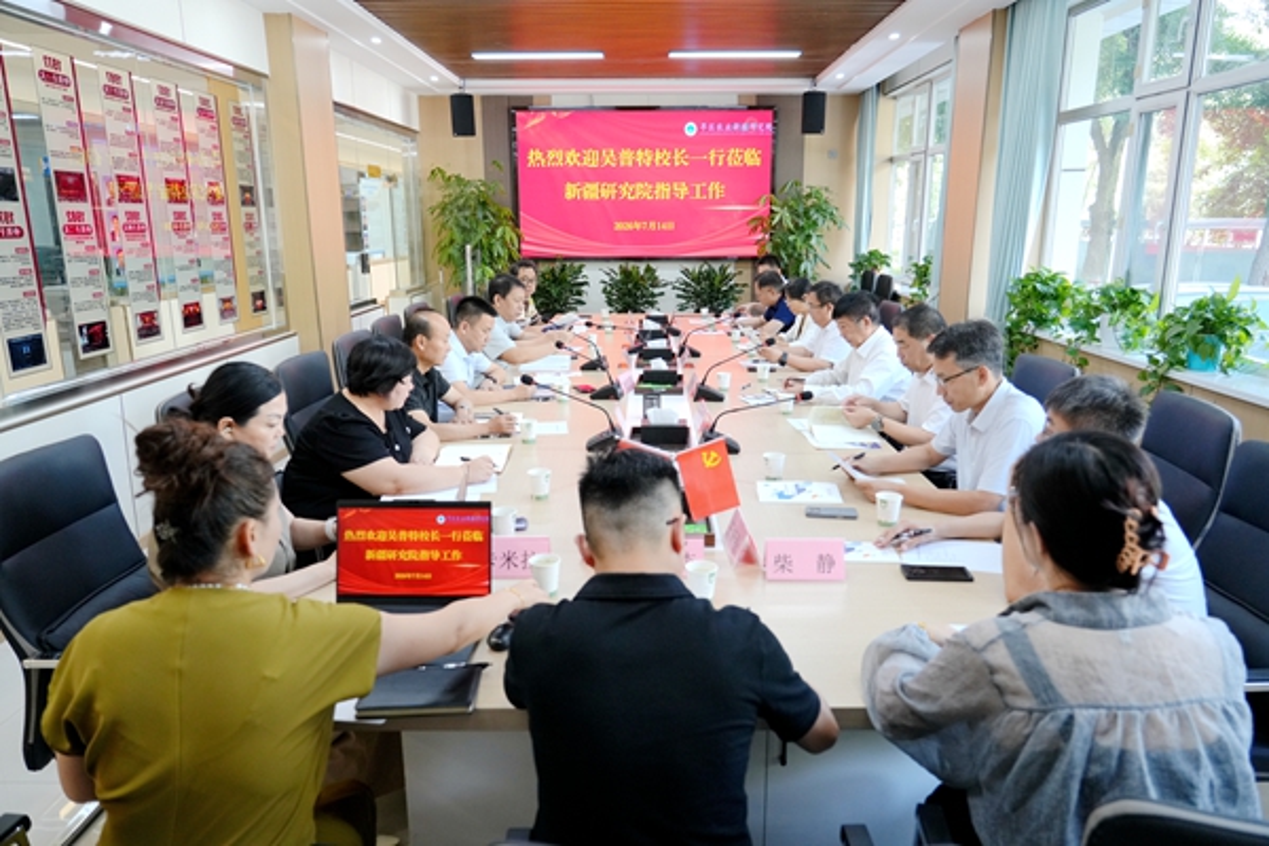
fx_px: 846
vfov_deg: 53.1
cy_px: 423
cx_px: 634
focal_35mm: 24
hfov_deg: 73.7
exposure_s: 1/160
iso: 1000
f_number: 4
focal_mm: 24
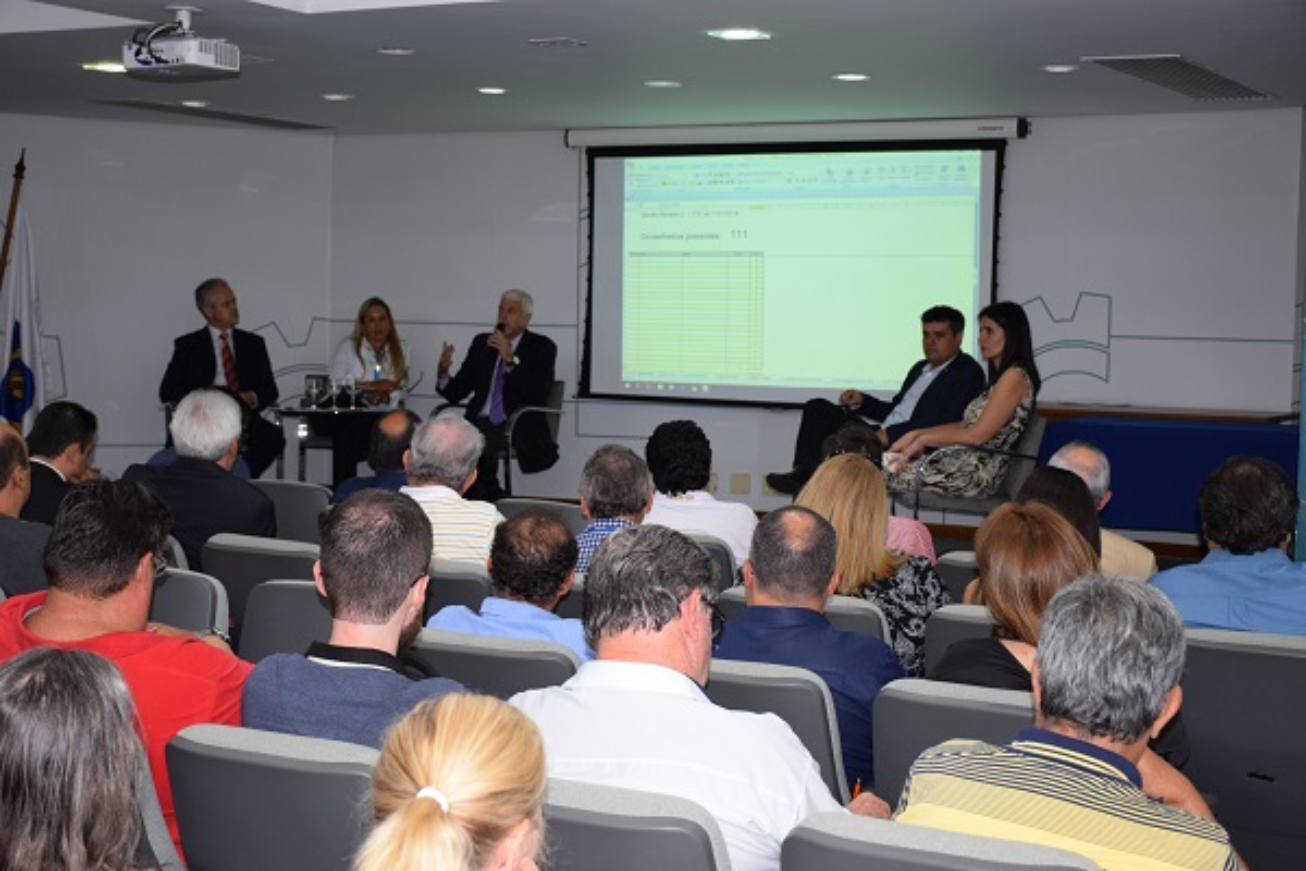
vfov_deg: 25.8
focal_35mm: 52
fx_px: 1904
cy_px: 436
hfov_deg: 37.9
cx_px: 653
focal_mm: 35
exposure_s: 1/100
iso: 800
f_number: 5
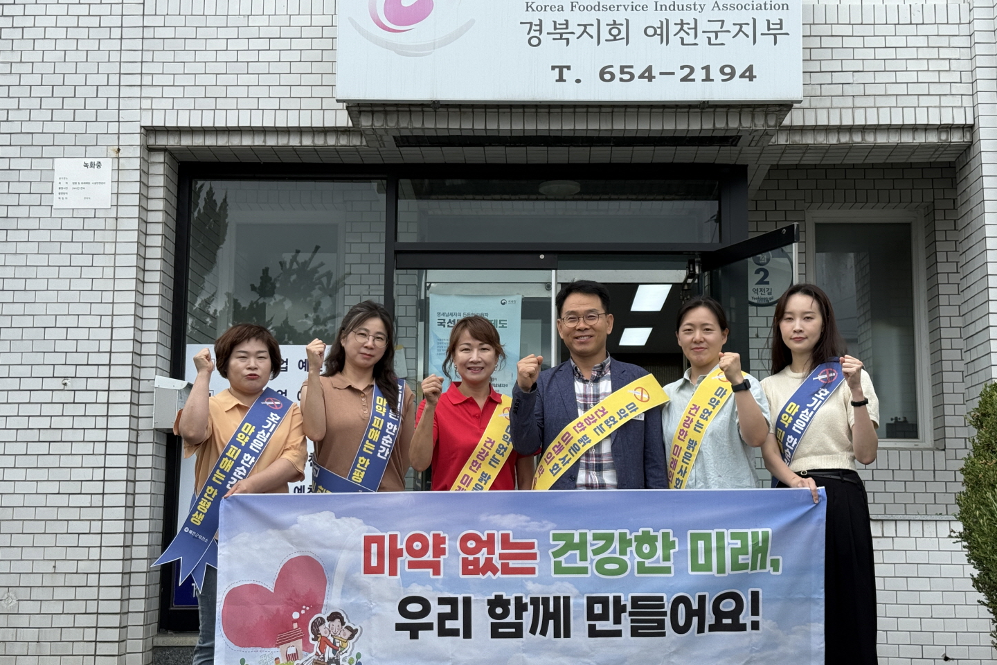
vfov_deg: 26.0
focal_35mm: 52
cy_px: 316
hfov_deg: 38.2
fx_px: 1440
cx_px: 518
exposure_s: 1/1203
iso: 64
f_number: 1.78
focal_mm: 6.76
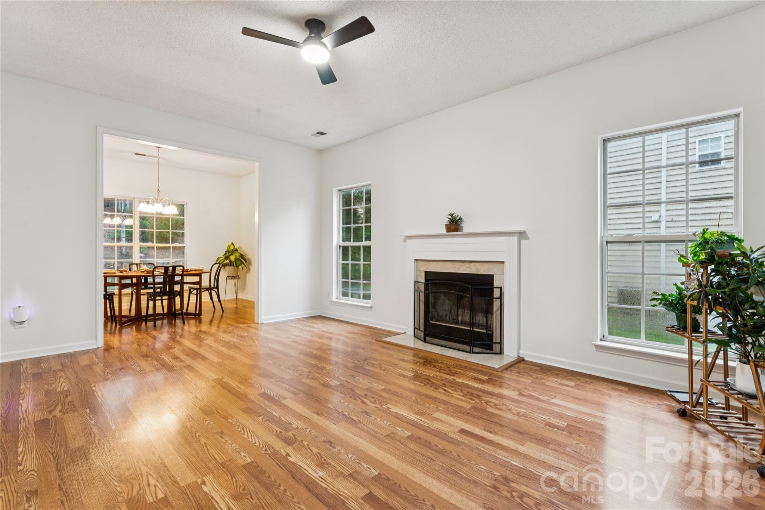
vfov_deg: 71.7
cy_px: 255
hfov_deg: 94.6
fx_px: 353
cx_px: 382
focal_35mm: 17
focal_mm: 16.6
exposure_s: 1.3
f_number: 13
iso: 100
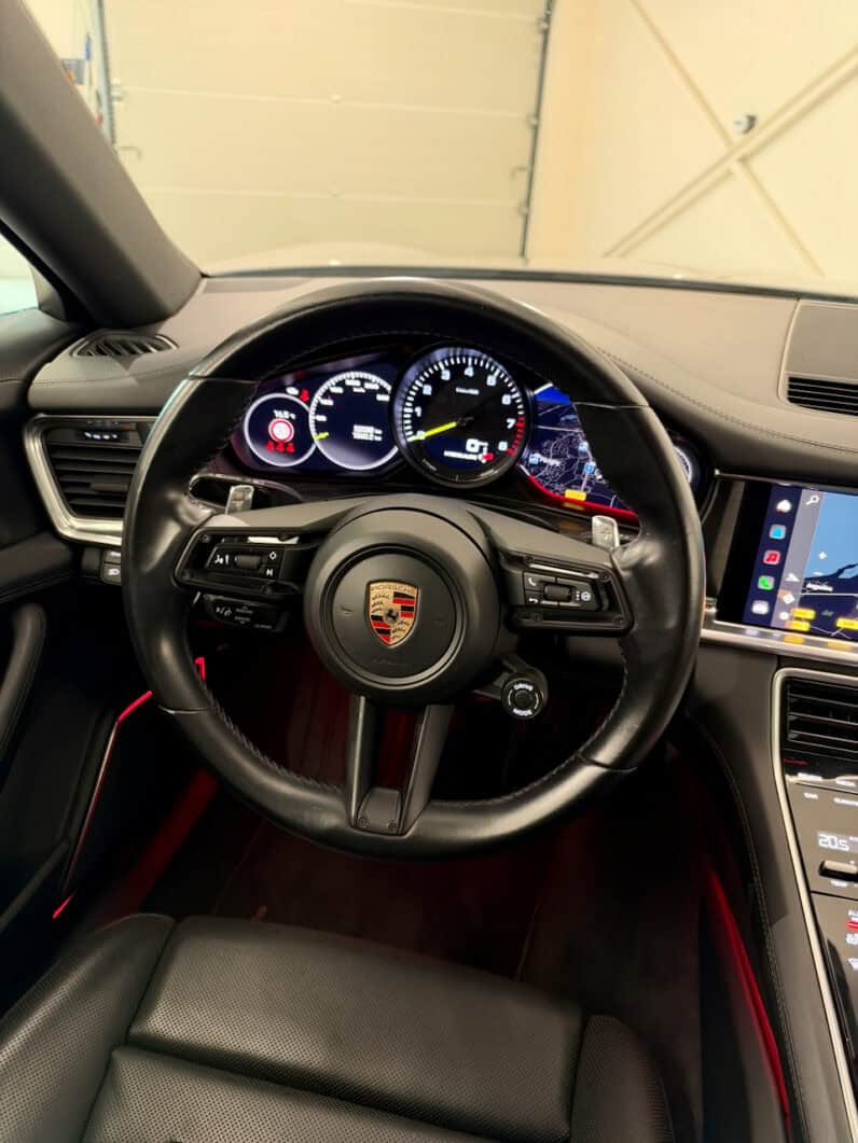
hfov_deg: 56.8
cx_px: 429
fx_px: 793
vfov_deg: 71.6
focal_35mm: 24
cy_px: 572
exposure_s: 1/37
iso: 500
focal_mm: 6.9
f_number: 1.5
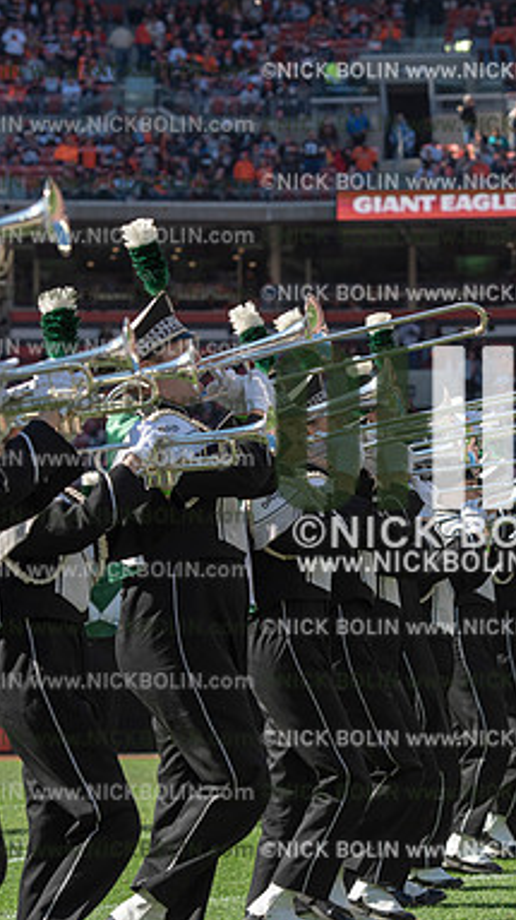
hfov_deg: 7.5
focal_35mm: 162
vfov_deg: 13.3
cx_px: 444
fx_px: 3947
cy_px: 460
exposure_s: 1/2000
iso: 400
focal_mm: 102
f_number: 5
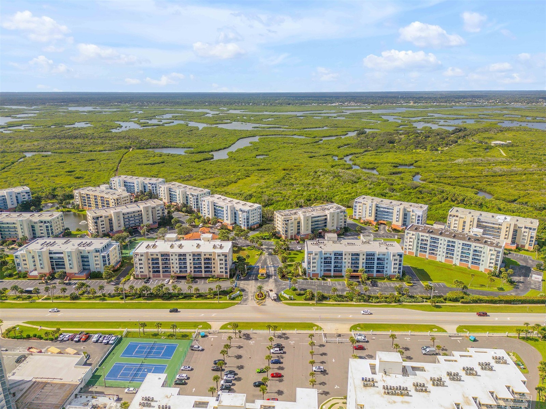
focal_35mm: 24
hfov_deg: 71.6
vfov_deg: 56.8
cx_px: 273
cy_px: 204
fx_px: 379
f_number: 1.7
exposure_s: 1/3000
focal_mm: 6.72
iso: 110
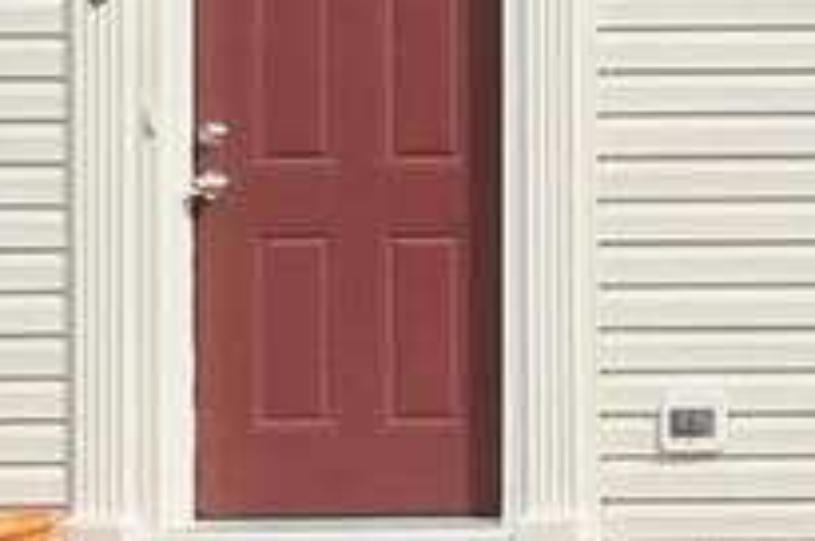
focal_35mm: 100
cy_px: 34
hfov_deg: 13.5
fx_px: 2260
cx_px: 2059
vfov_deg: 13.5
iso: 1600
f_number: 8
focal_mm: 16
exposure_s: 1/2500
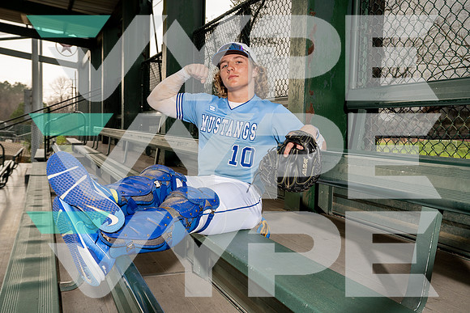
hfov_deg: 53.1
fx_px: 470
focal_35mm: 36
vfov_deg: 36.9
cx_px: 235
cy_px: 156
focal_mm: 36
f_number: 6.3
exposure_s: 1/250
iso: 640
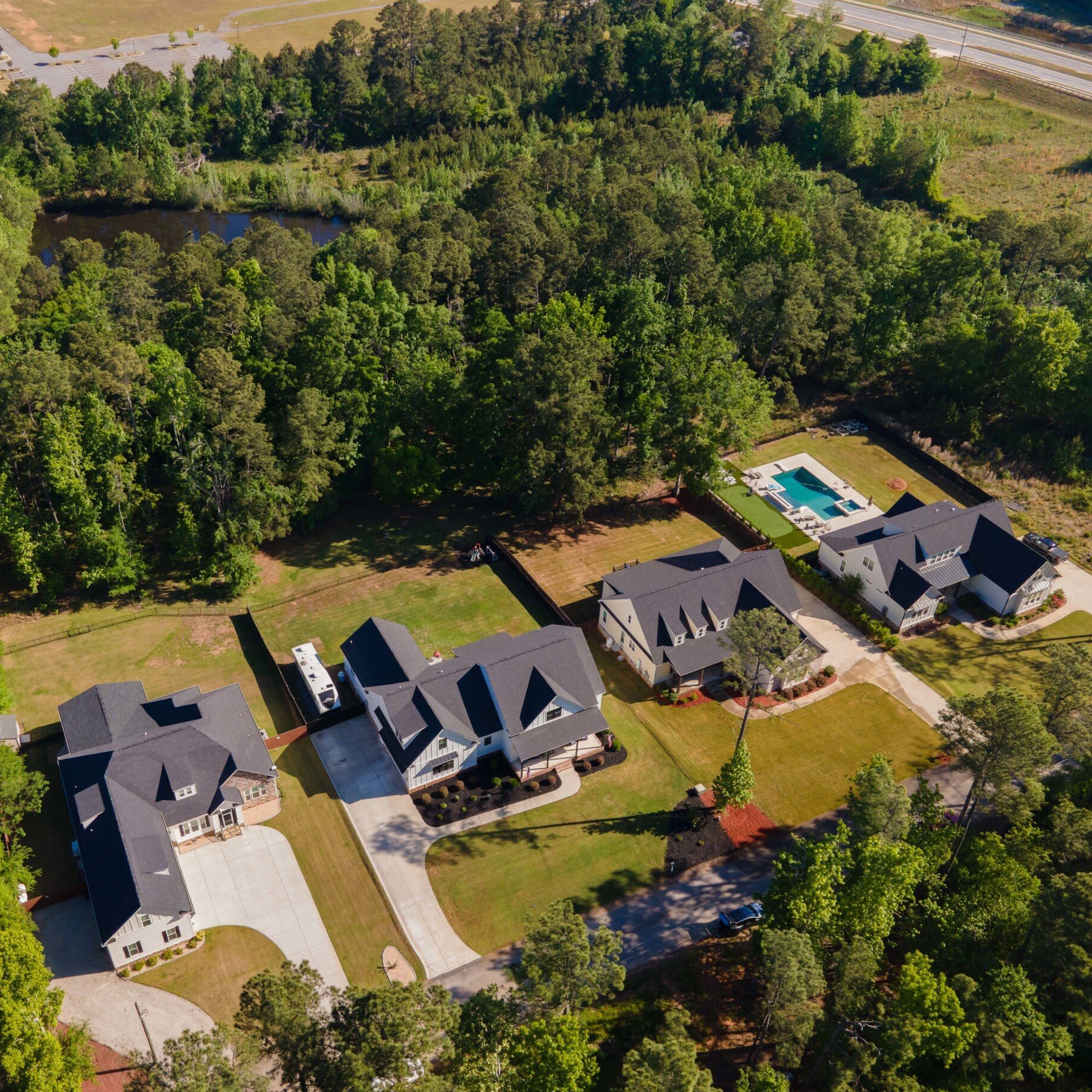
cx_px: 445
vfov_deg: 55.6
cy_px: 550
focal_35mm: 29
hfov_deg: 55.3
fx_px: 1035
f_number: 2.8
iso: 100
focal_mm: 4.5
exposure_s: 1/320
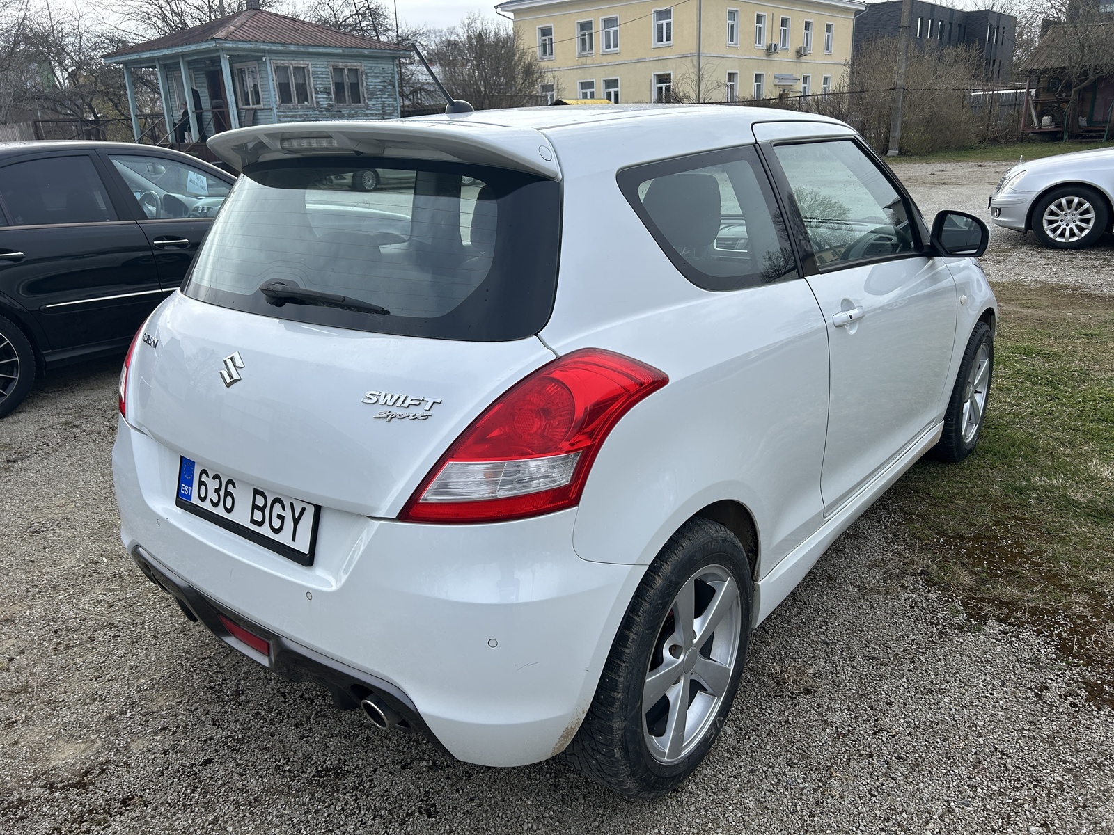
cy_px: 418
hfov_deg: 67.3
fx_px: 837
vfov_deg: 53.1
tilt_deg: -18.7
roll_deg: +3.4
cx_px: 557
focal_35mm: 26
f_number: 1.5
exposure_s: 1/2404
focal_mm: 5.7
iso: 50
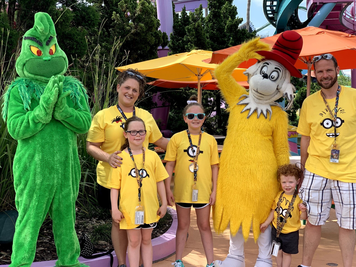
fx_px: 535
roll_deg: -1.7
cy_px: 134
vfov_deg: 28.0
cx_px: 178
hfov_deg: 36.8
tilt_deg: -2.1
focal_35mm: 52
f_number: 2.4
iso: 16
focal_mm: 6
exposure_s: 1/302
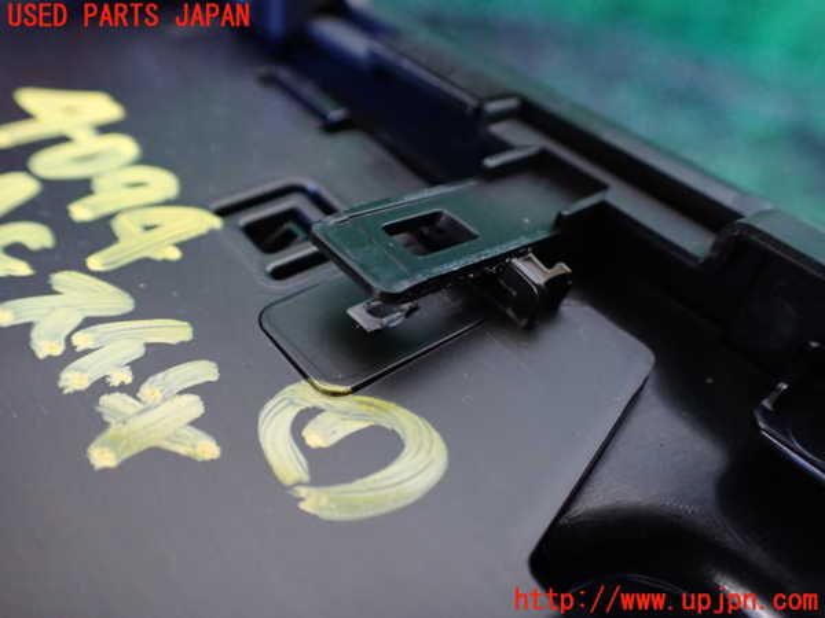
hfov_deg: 60.0
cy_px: 309
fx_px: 715
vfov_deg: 46.8
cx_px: 412
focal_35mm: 30
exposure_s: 1/60
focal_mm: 5.4
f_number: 2.3
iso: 800
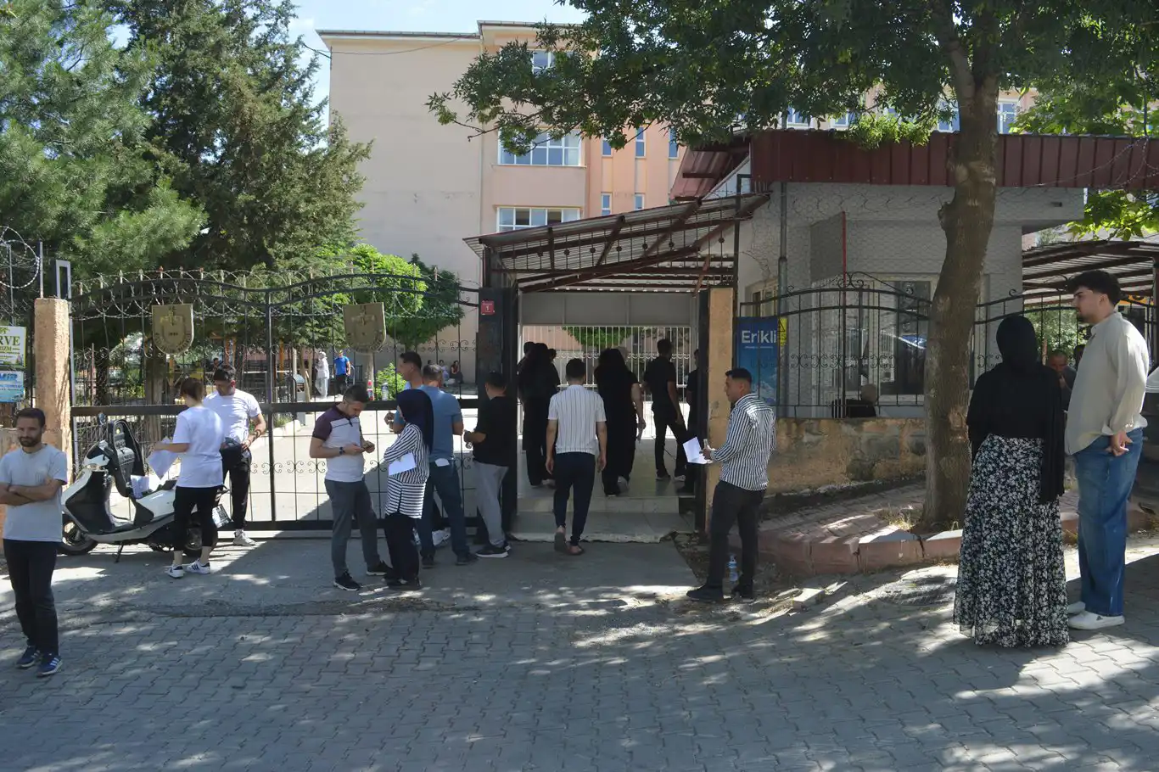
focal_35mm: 27
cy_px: 386
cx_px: 580
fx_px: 869
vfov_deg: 47.9
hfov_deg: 67.4
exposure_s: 1/160
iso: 100
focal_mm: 18
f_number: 6.3
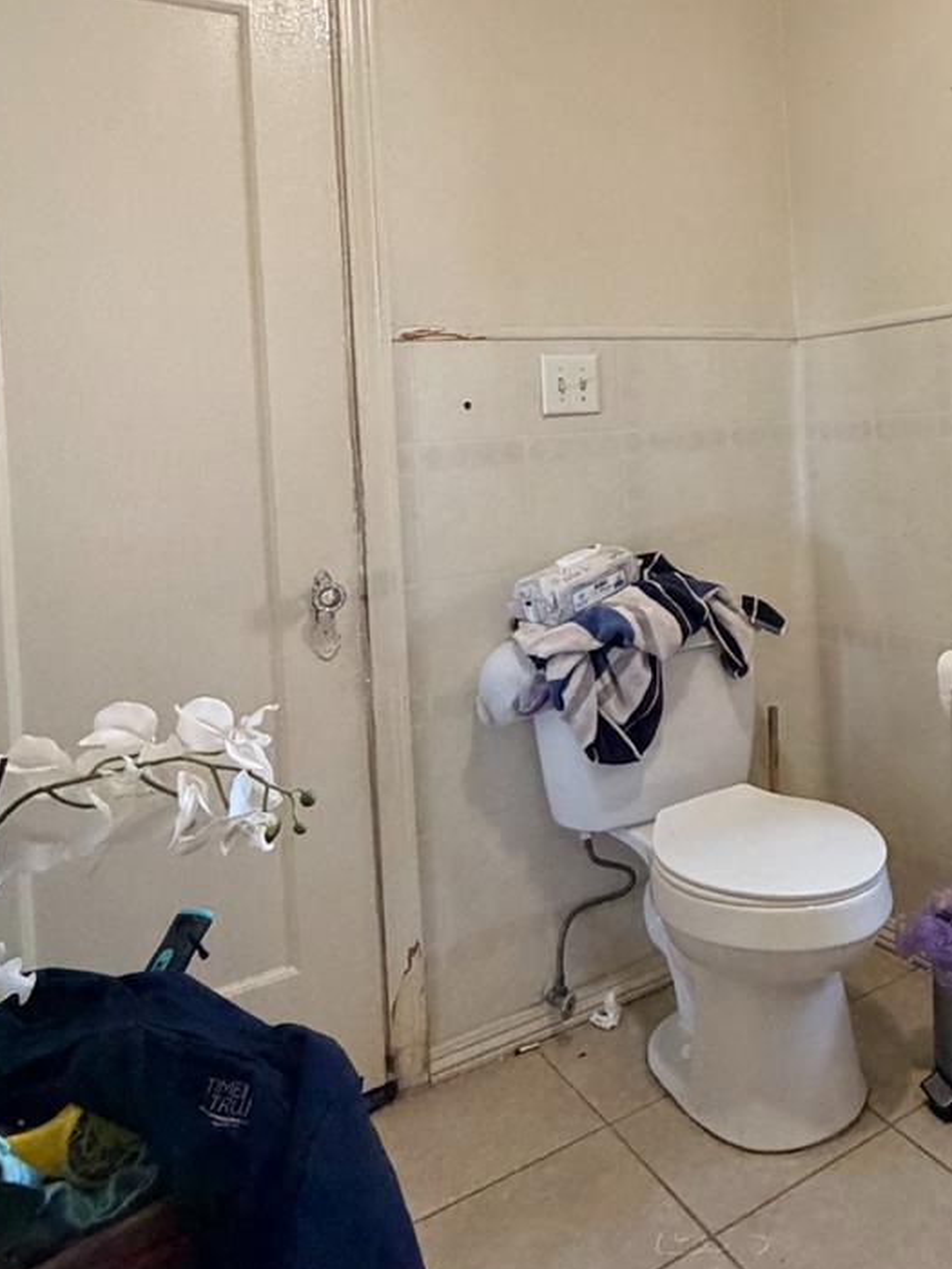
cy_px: 416
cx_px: 911
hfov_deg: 41.8
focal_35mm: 30
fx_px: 1100
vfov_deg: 58.5
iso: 400
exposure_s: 1/60
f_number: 2.2
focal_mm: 2.22
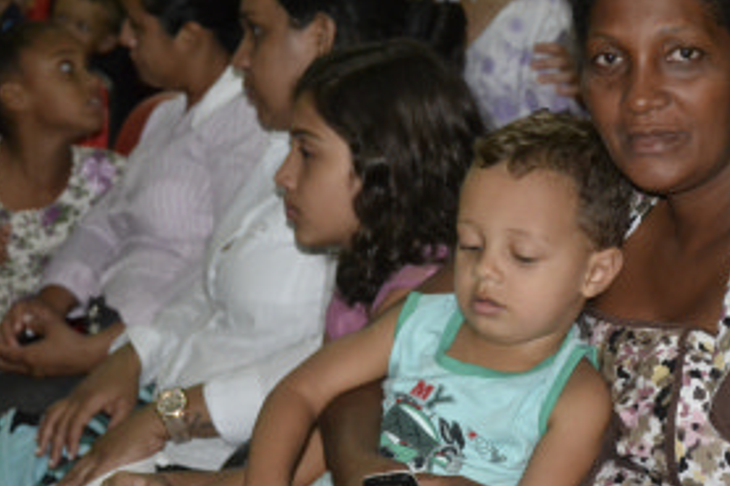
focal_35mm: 135
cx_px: 470
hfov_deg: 15.2
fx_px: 2736
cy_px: 267
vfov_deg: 10.1
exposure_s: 1/60
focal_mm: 50
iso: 3200
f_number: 4.8
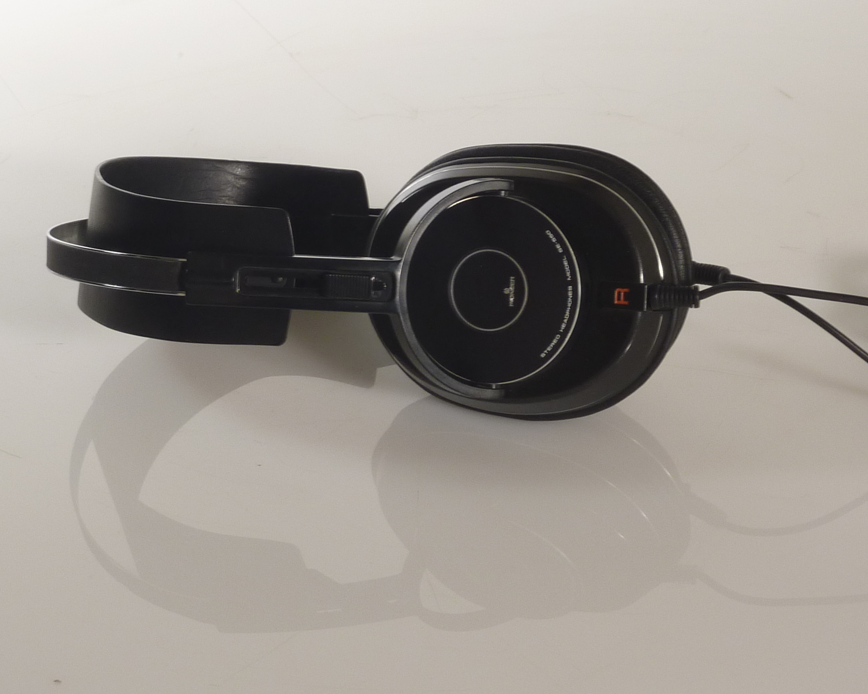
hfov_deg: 17.3
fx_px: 2851
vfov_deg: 13.9
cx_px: 409
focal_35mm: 111
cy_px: 346
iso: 80
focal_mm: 9.7
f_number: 3.9
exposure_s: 1/40
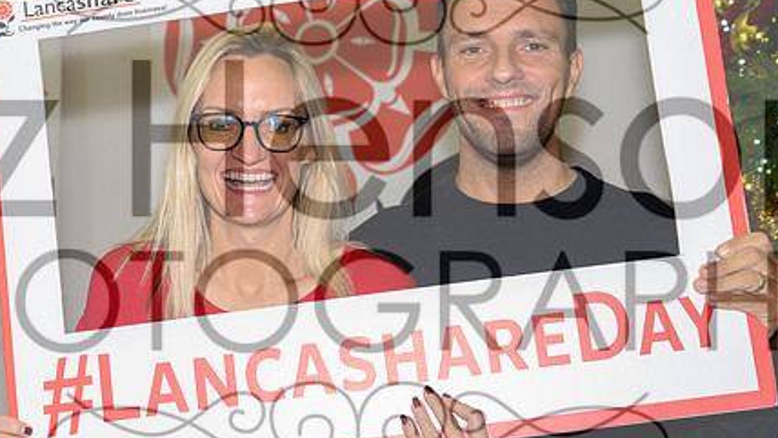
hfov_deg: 27.8
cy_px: 209
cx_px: 316
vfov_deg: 15.9
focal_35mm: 76
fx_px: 1568
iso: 3200
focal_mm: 43
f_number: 5
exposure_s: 1/100
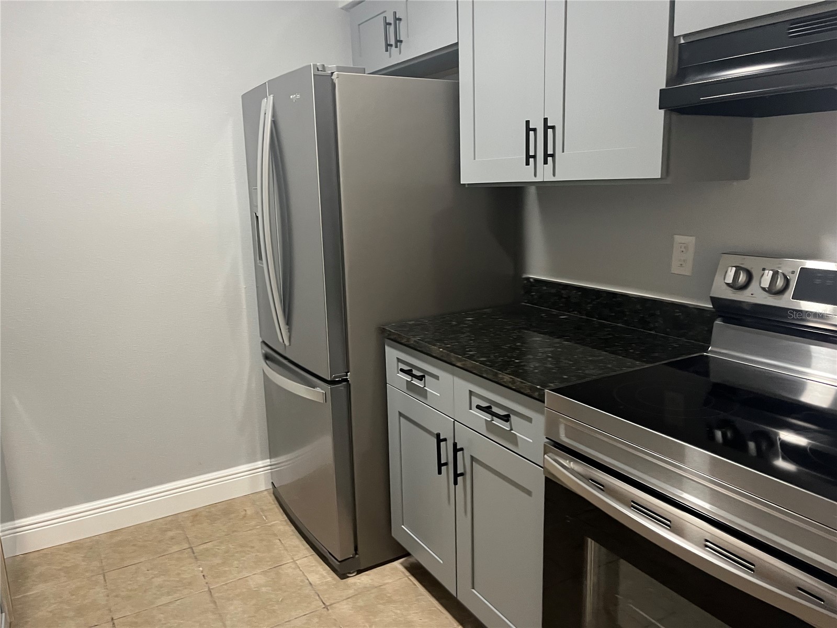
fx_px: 629
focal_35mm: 26
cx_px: 418
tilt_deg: -11.8
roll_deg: +0.9
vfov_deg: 53.1
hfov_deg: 67.3
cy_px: 314
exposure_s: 1/60
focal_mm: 5.1
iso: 320
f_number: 1.6
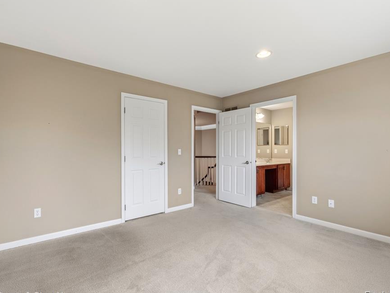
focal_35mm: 17
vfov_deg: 74.7
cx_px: 180
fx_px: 192
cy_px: 149
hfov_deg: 90.9
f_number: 8
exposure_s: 1/2
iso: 1250
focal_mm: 10
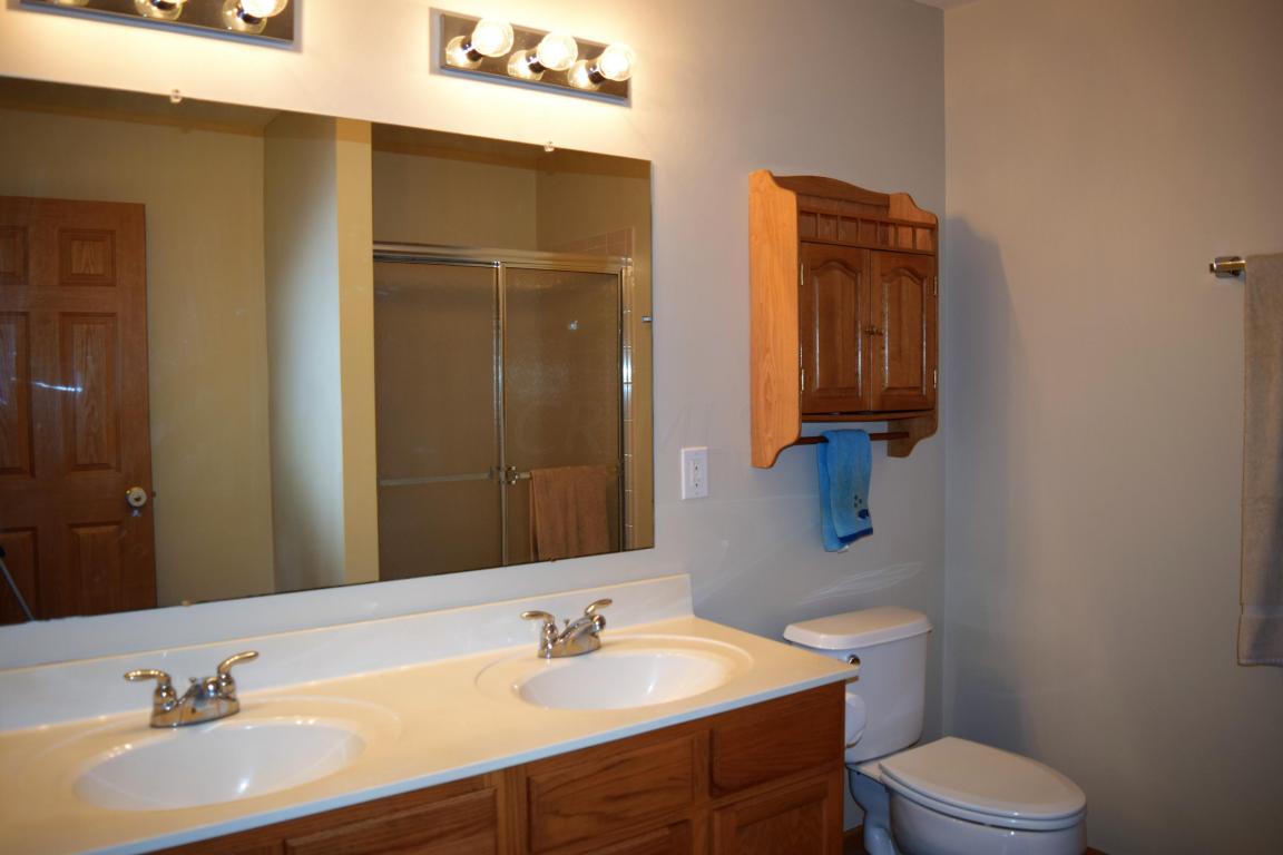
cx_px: 642
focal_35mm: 27
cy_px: 428
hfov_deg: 67.4
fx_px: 962
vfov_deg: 47.9
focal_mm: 18
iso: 250
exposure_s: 1/60
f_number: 3.5
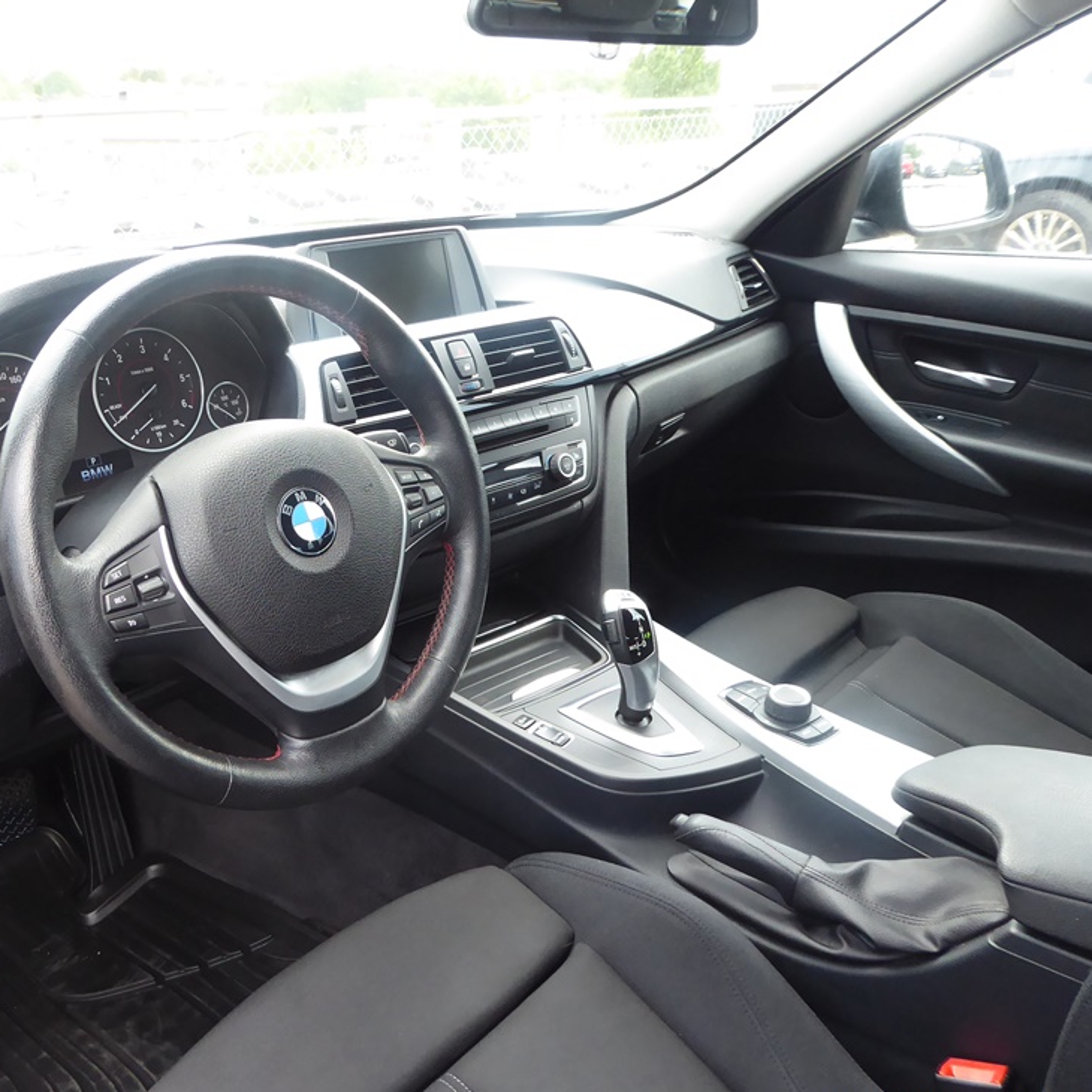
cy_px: 559
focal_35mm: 31
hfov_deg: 52.0
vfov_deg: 52.5
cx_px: 411
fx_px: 1106
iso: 320
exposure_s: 1/60
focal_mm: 4.3
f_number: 3.3
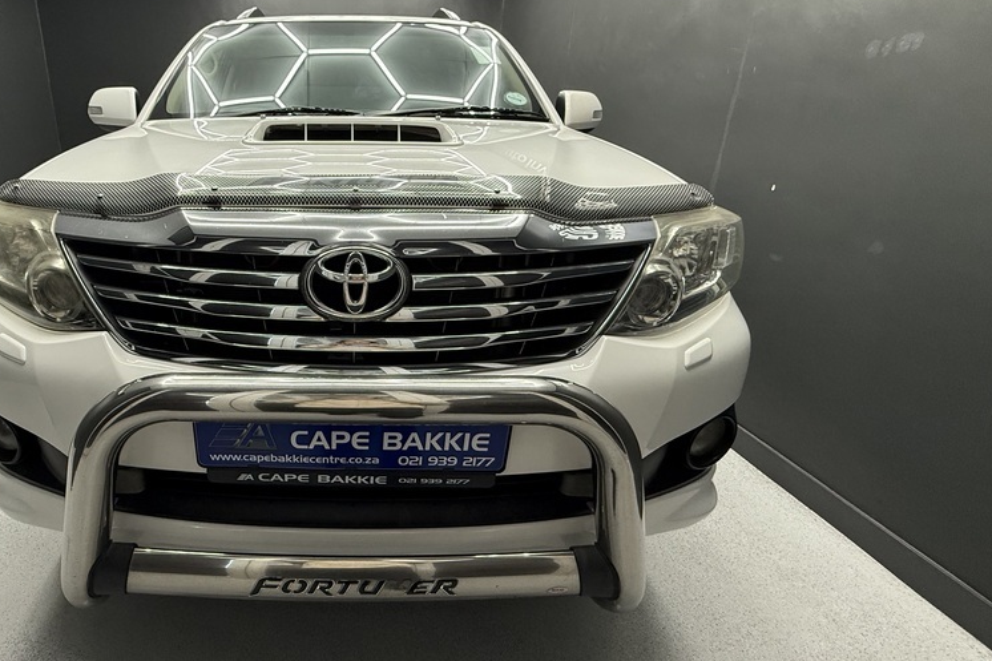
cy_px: 363
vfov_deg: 61.8
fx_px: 551
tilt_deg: -21.2
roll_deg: +0.1
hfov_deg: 81.5
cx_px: 342
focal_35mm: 20
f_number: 2.2
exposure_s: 1/100
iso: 250
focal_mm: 2.22
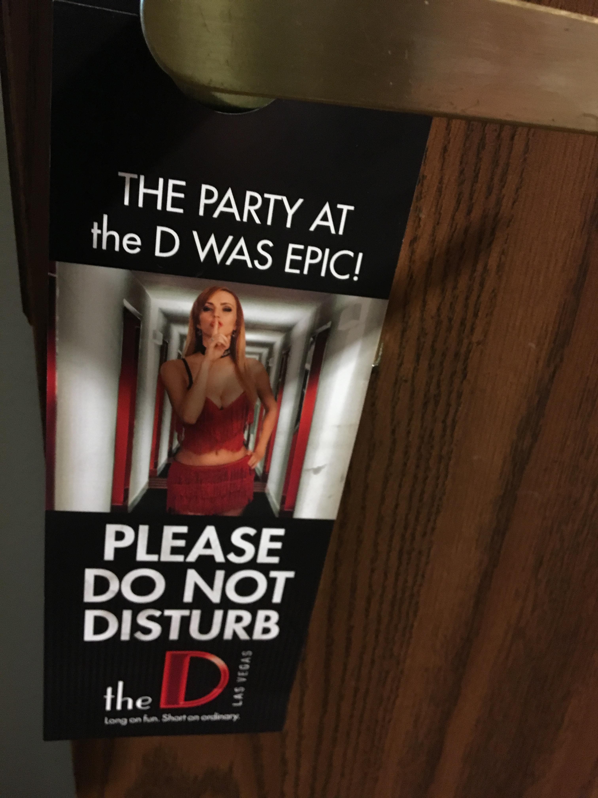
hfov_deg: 48.2
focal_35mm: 29
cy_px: 399
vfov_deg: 61.7
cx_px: 299
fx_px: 668
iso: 400
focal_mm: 4.15
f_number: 2.2
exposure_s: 1/15
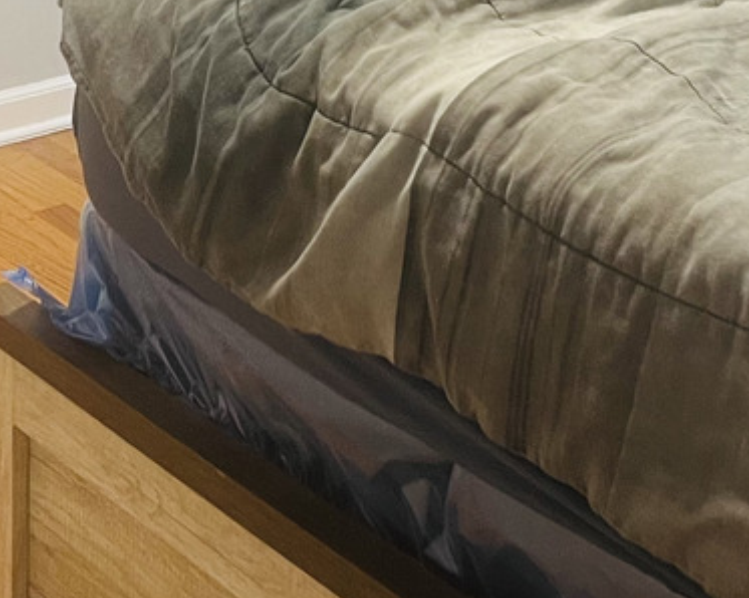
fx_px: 2171
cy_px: -351
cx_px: 313
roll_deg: -0.5
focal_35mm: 98
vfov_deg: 14.4
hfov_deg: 19.6
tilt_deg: -10.2
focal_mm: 5.7
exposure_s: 1/60
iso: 160
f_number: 1.5
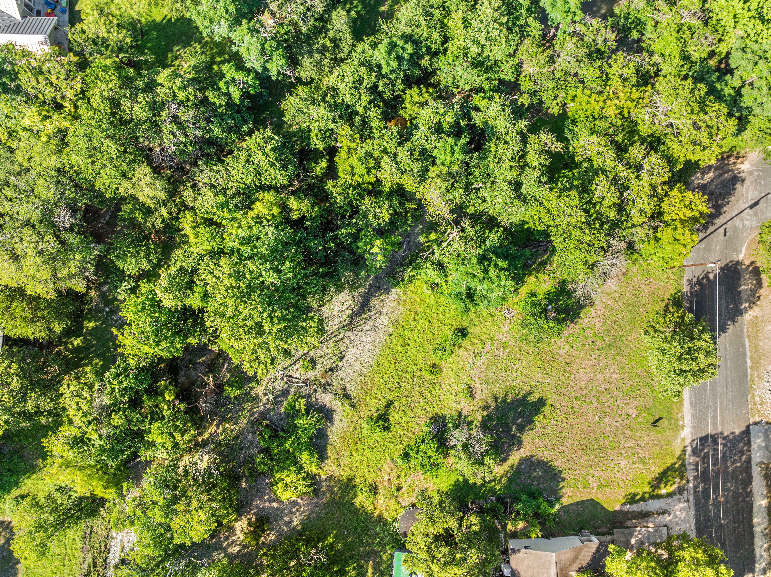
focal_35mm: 24
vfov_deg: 56.8
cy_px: 288
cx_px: 386
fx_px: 534
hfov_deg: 71.6
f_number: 2.8
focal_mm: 12.29
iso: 100
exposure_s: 1/500
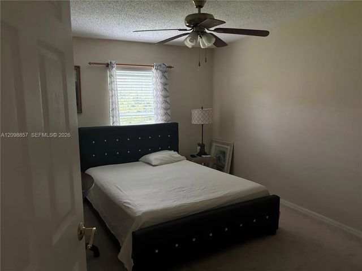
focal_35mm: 26
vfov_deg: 53.1
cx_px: 181
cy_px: 136
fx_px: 272
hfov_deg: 67.3
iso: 640
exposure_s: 1/30
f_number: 1.6
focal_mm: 5.96
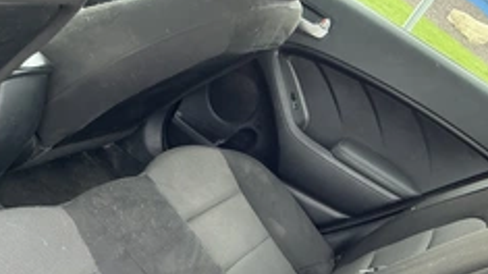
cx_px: 206
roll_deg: -36.1
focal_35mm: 52
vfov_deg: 22.2
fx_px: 673
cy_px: 272
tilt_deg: -29.1
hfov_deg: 39.8
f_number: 1.8
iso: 64
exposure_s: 1/110
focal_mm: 3
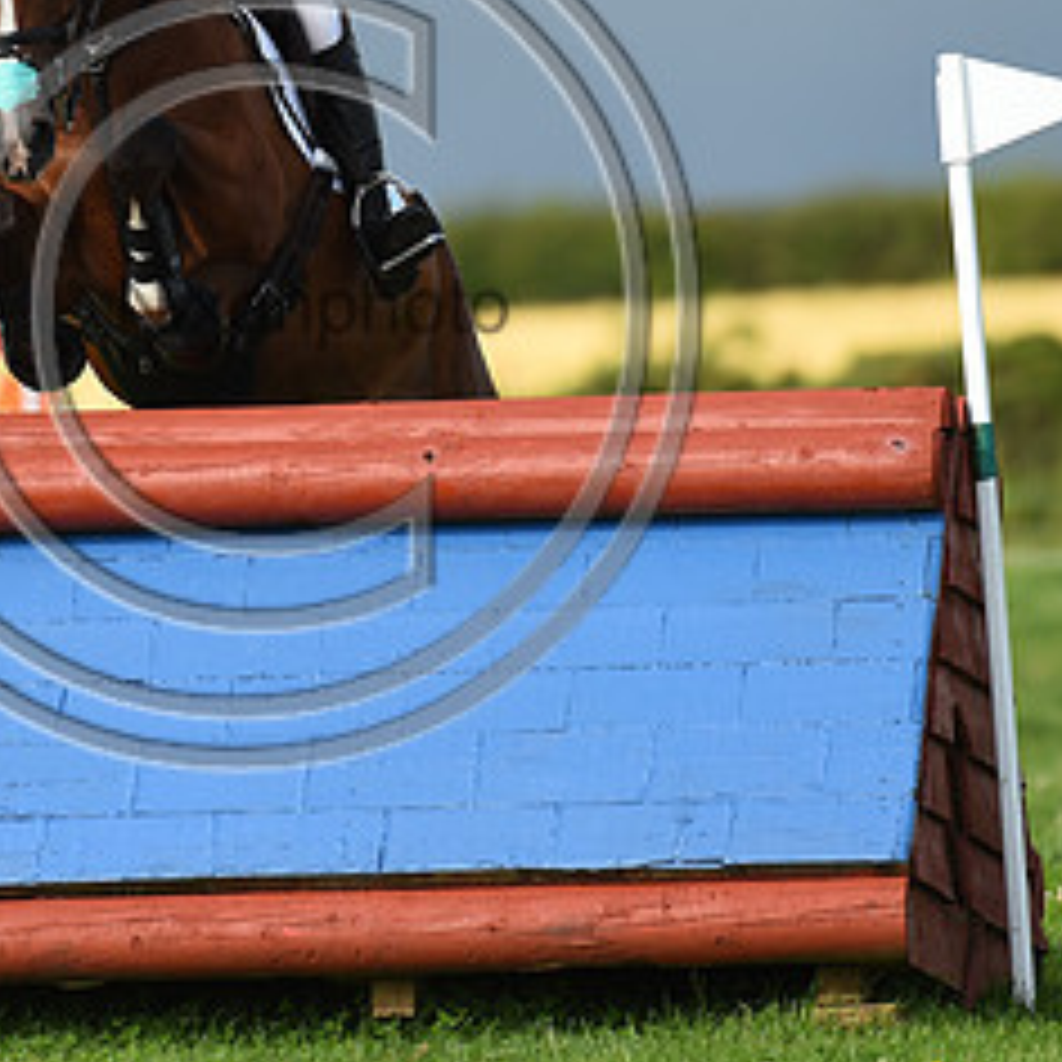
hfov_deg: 2.1
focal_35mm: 835
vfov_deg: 2.1
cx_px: 184
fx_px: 28983
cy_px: 248
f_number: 5.6
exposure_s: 1/1600
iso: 500
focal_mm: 400
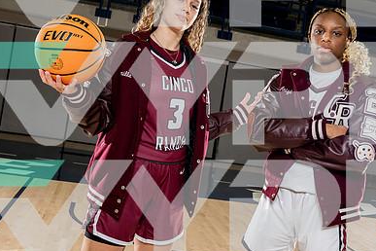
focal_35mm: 51
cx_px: 214
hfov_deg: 38.8
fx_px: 533
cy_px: 94
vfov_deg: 26.4
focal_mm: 34
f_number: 8
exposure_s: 1/250
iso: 640
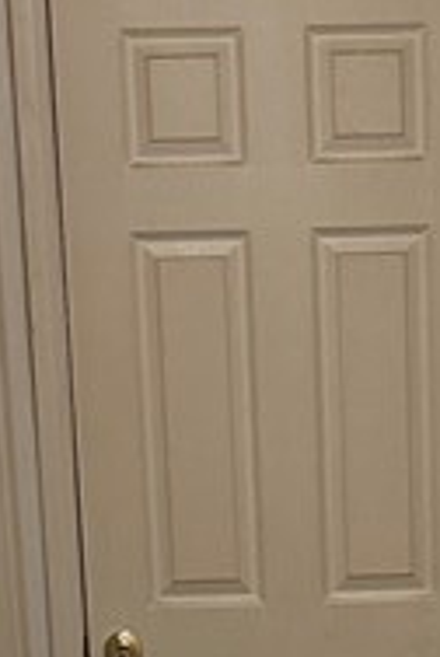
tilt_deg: -13.0
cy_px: 972
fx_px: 2685
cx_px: 409
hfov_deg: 9.3
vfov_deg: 13.2
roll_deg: +2.2
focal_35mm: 147
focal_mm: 5.7
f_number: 1.5
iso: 250
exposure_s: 1/60
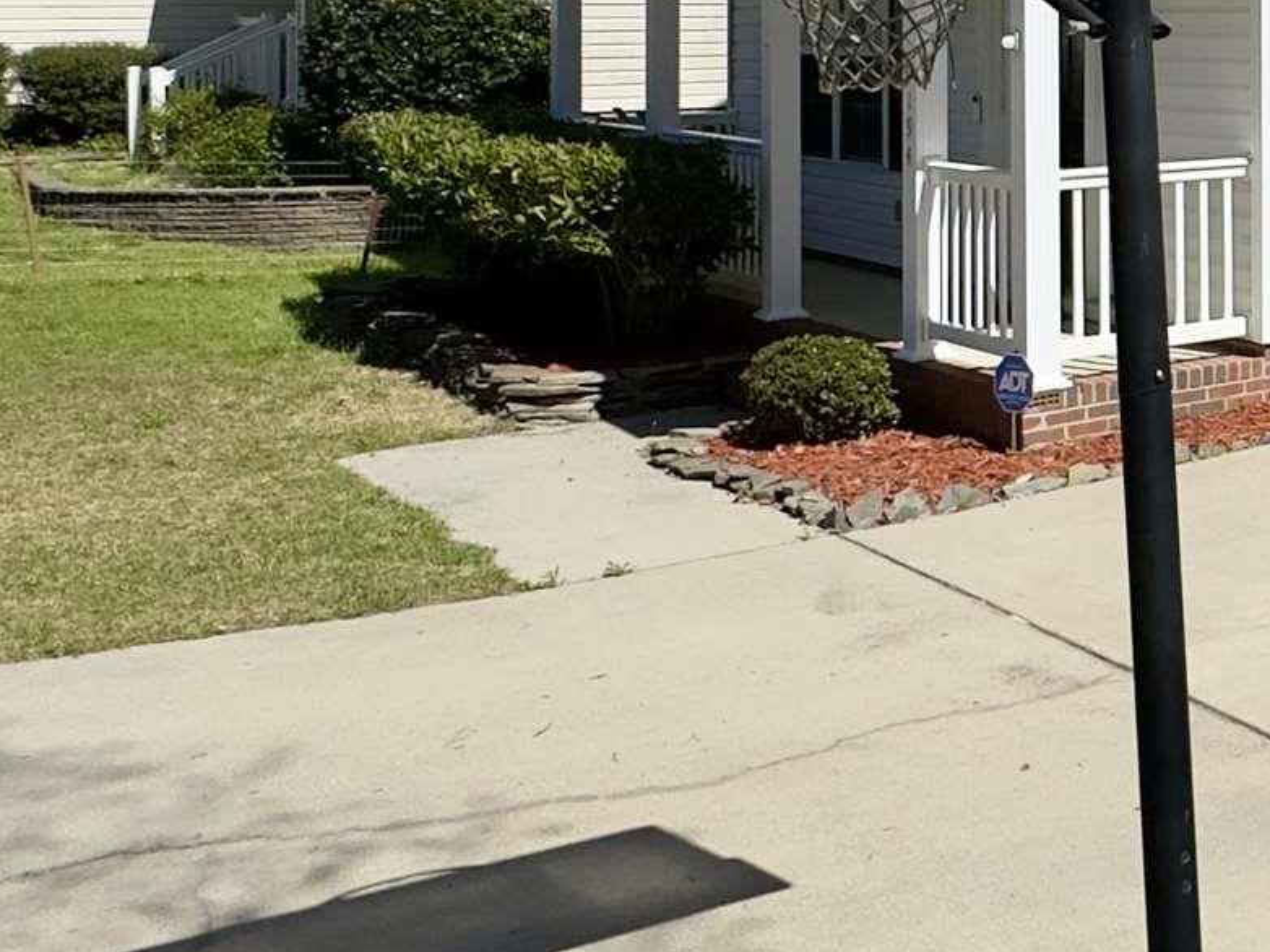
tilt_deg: -0.1
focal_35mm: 55
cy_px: -5
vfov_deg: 25.2
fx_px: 2017
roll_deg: -0.1
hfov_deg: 27.1
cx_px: 1793
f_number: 2.2
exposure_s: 1/3546
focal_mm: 2.22
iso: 50
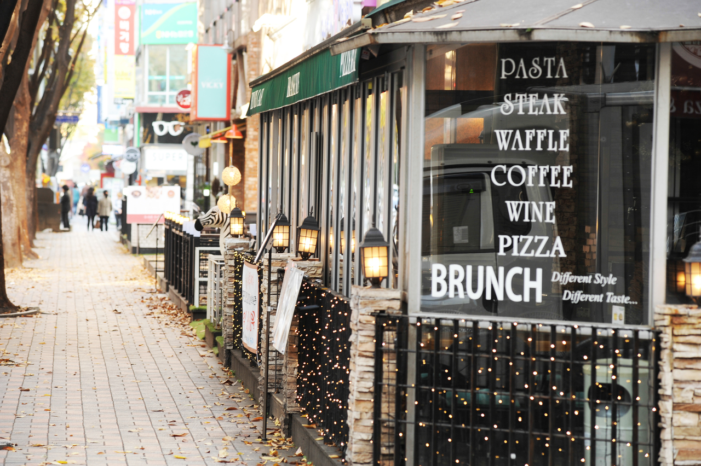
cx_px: 350
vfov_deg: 10.1
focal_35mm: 135
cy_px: 233
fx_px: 2627
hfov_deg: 15.2
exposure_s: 1/50
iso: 320
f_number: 6.3
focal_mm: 135
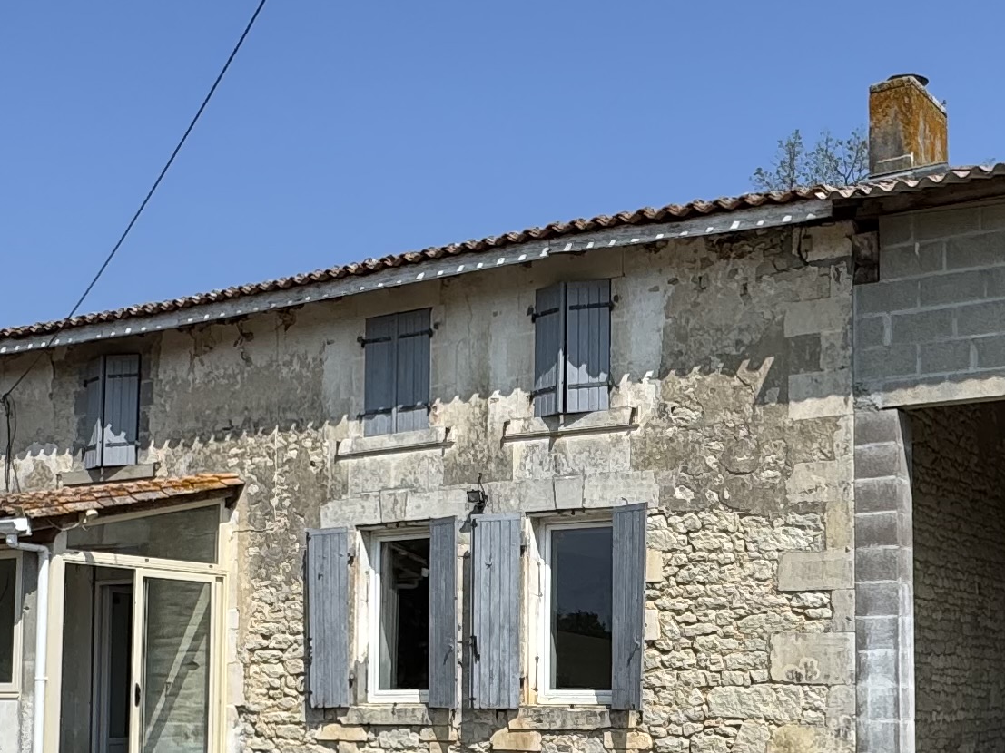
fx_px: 1481
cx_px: 617
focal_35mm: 51
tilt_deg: +4.9
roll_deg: +0.4
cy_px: 593
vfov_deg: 28.0
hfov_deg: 37.3
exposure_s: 1/2985
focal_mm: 2.22
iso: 50
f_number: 2.2
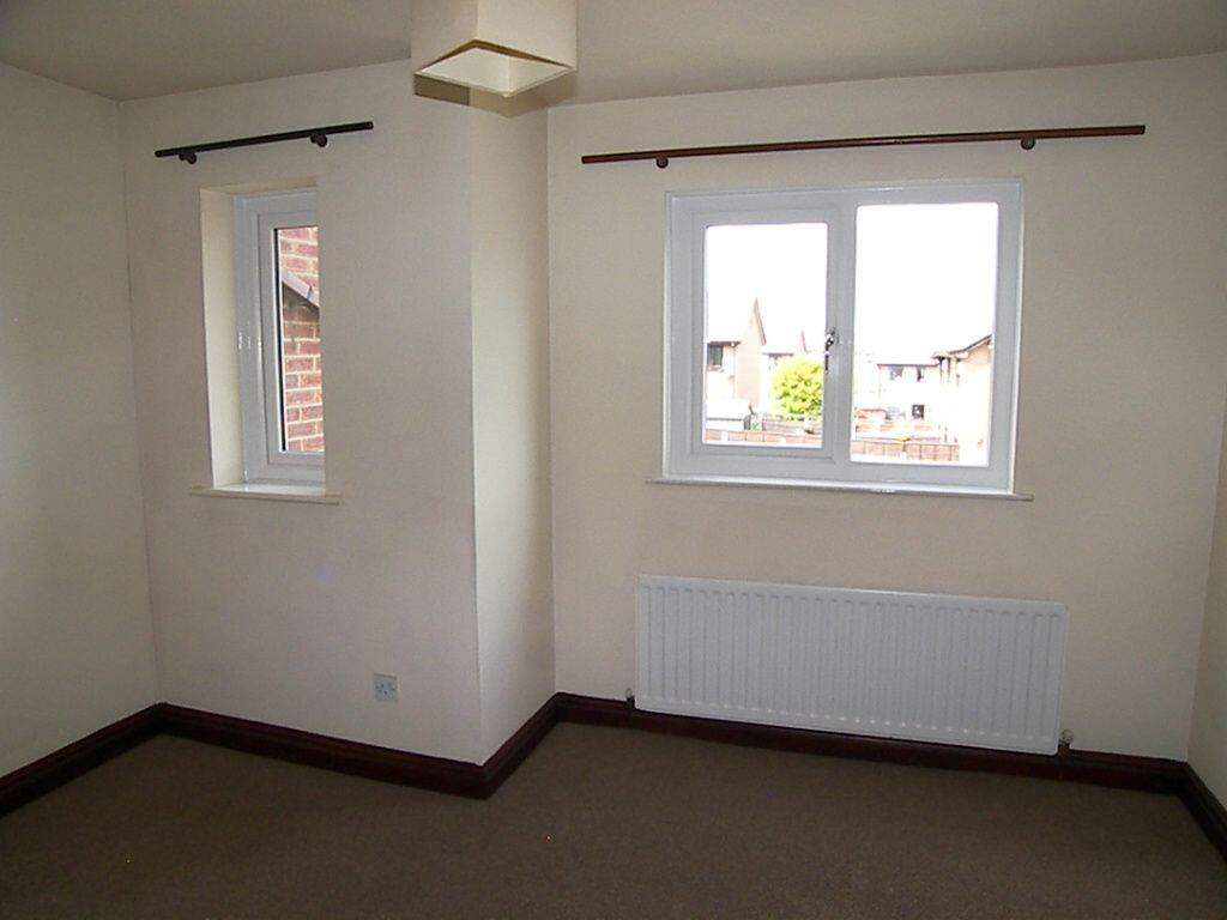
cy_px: 460
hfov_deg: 69.4
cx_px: 614
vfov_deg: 54.9
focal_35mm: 25
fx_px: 886
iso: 400
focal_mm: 5.3
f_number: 8
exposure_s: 1/80
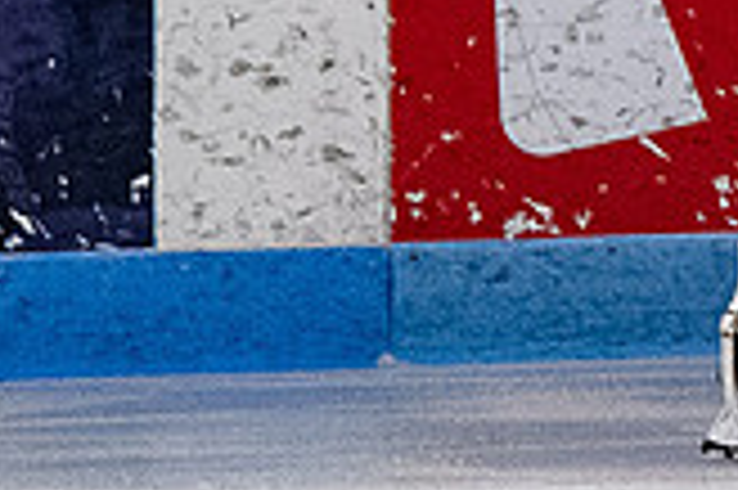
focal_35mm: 1722
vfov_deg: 0.8
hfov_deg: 1.2
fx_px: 35265
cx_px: 1531
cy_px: -363
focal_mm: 190
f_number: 3.5
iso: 2200
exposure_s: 1/800
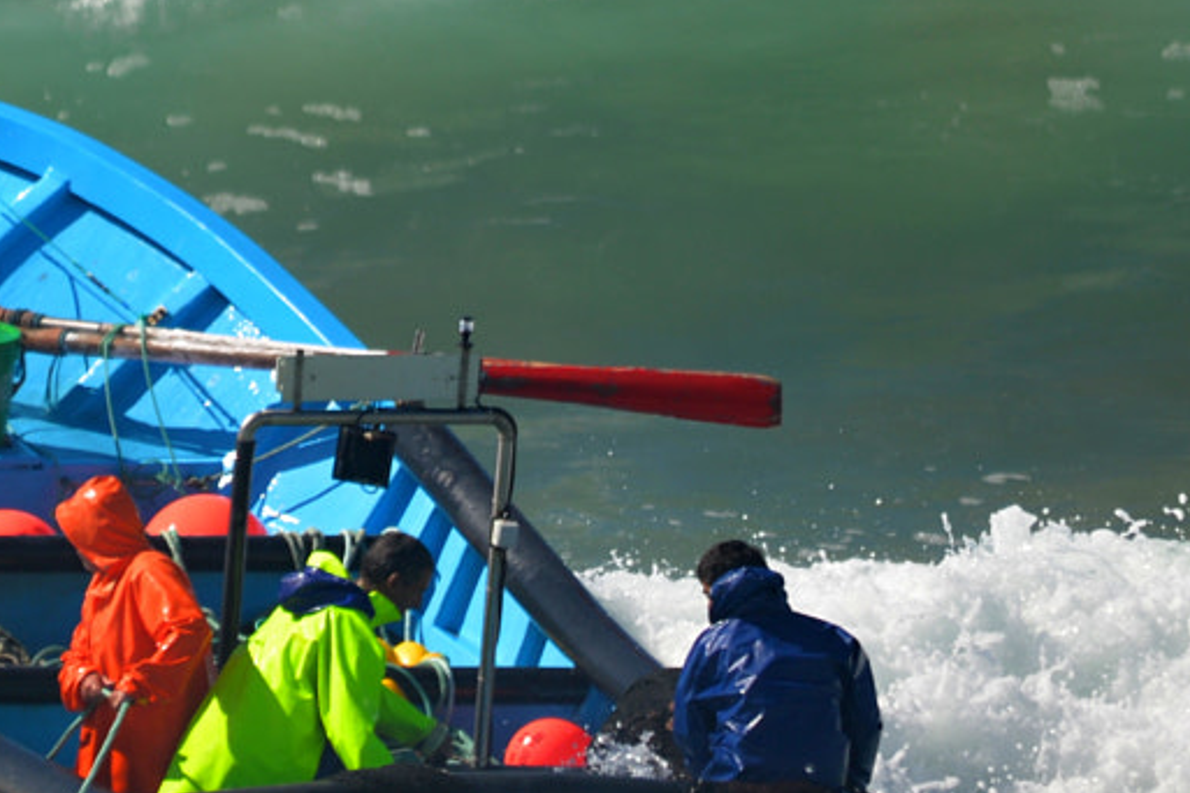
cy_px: 145
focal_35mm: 1996
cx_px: 60
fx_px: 65974
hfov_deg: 1.0
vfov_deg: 0.7
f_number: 6.3
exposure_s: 1/500
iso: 100
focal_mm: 500
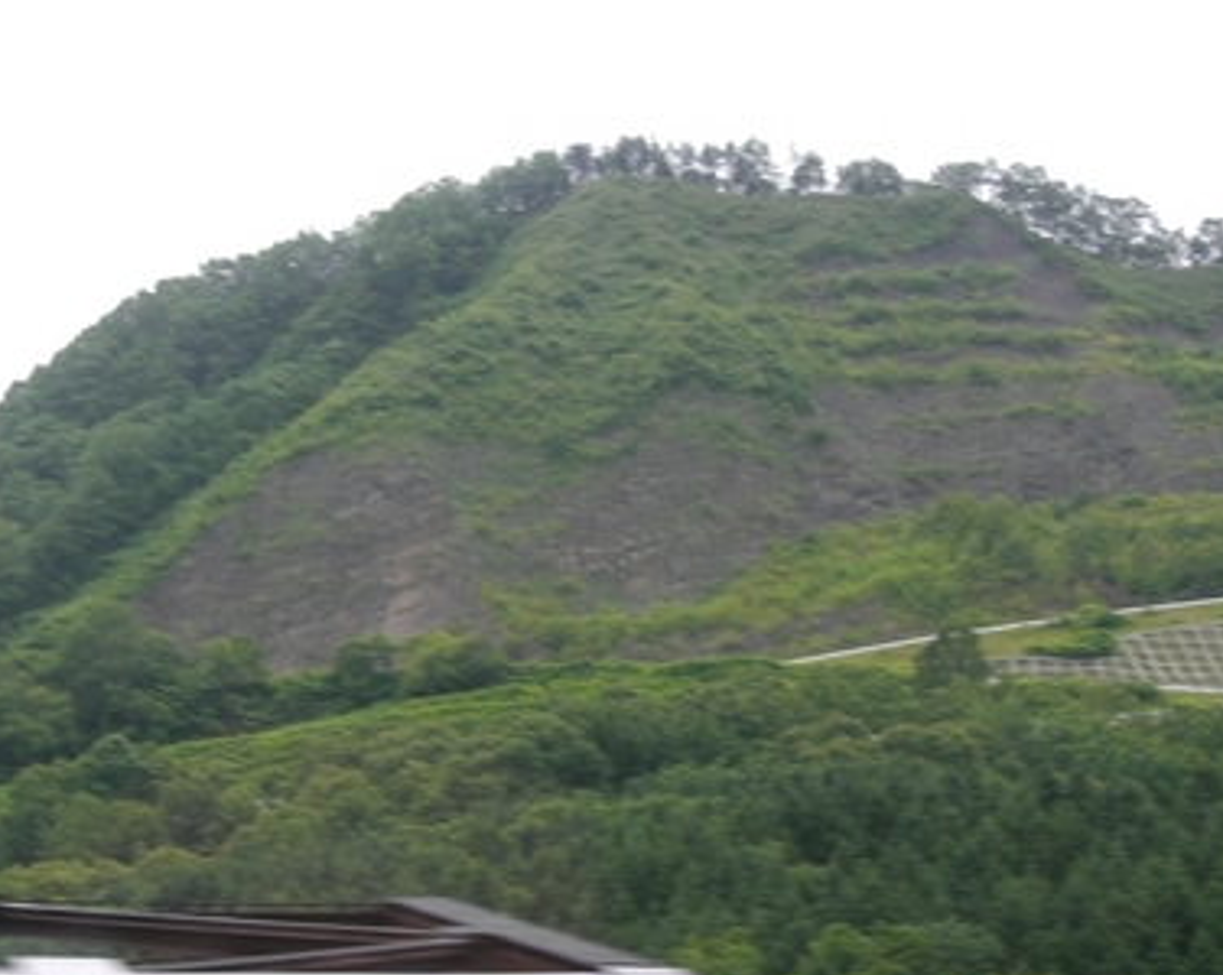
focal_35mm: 110
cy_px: 455
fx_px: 3977
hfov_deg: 17.5
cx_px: 537
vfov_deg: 14.0
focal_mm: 15.3
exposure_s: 1/80
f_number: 4.6
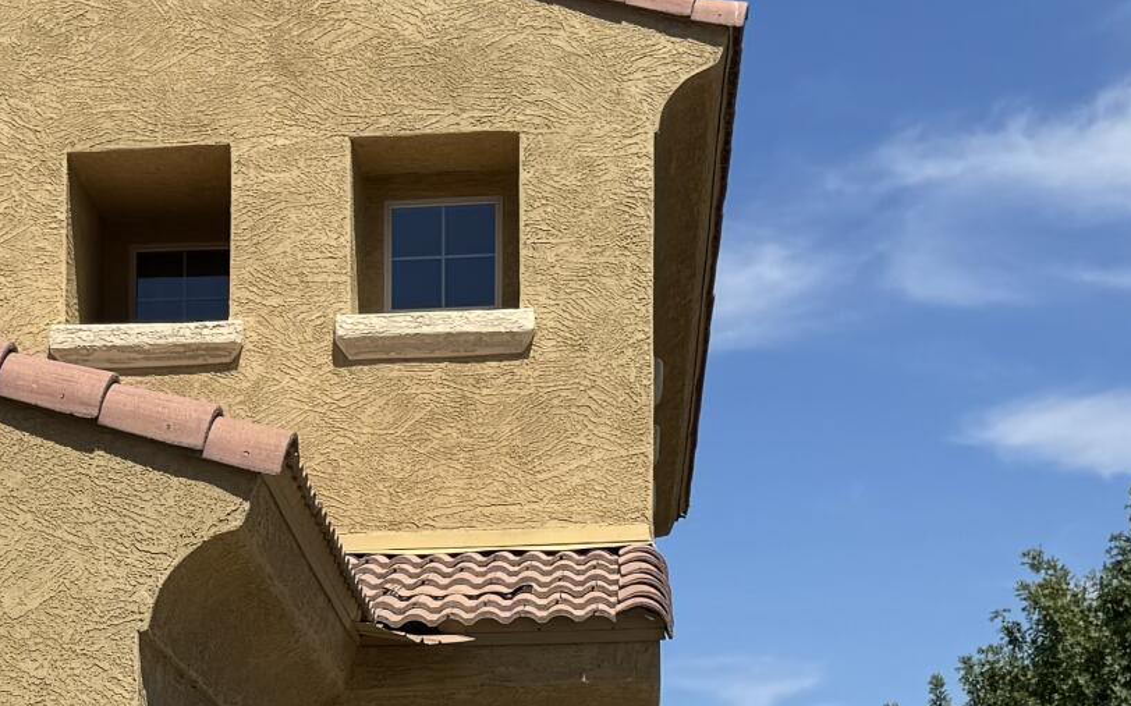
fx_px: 2897
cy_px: 738
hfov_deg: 21.8
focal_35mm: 94
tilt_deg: +5.7
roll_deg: +0.2
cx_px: 227
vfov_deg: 13.7
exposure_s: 1/5814
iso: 80
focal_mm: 6.76
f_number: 1.78
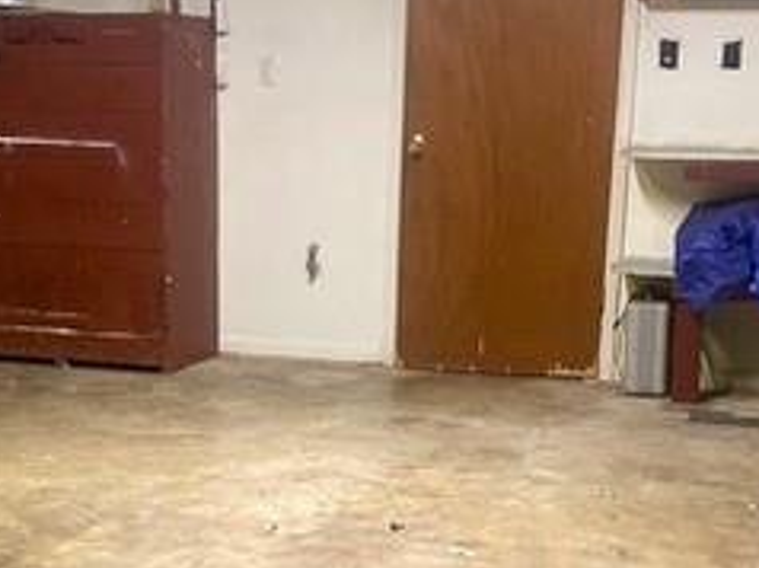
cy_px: 479
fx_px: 1533
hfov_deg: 27.6
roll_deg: +0.1
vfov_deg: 20.7
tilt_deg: -13.9
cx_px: 230
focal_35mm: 70
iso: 200
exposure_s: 1/60
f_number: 1.8
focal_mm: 4.25
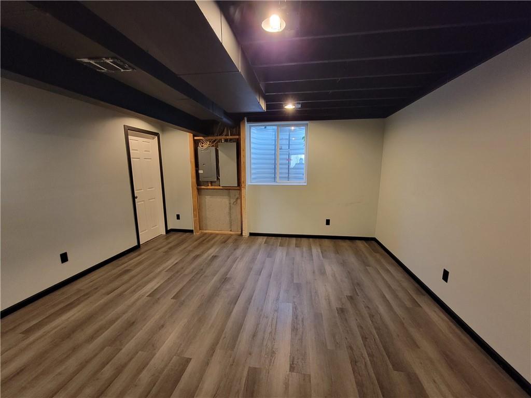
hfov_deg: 106.2
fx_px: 199
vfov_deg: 89.9
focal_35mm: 13
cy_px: 199
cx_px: 266
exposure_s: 1/24
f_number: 2.2
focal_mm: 2.2
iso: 640
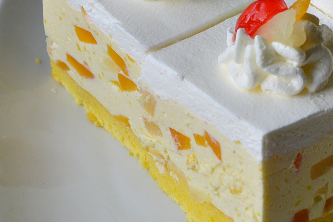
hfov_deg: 9.8
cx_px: 380
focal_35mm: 207
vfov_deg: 6.6
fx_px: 1915
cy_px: 24
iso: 220
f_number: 8
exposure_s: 1/125
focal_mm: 60
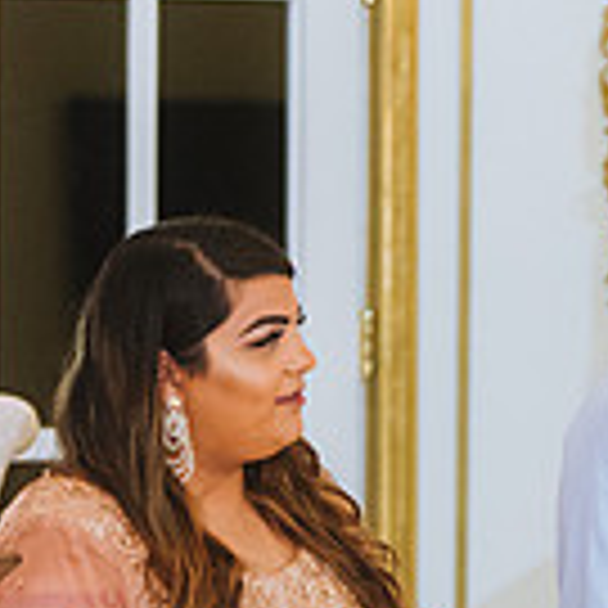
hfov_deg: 4.1
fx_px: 8445
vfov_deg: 4.1
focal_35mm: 425
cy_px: 574
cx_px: 1148
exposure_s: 1/100
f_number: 2.8
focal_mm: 116
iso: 2000
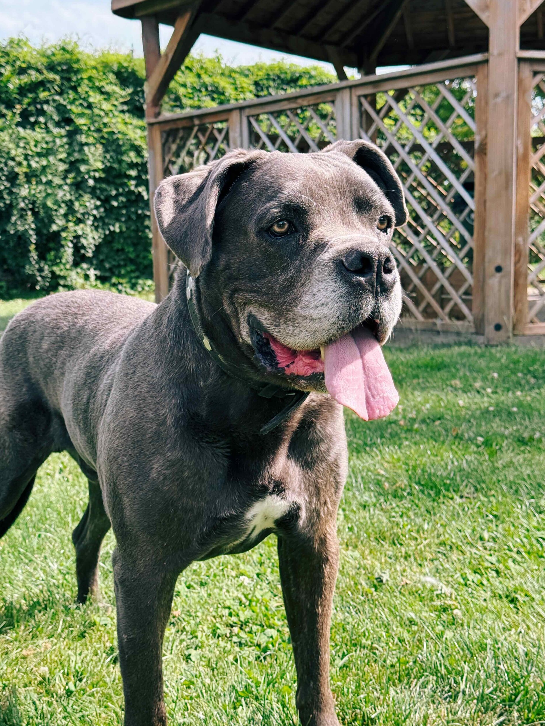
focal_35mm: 49
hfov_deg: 29.7
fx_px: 1029
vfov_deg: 38.9
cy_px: 361
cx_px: 276
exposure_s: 1/1076
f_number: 1.78
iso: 64
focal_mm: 6.76
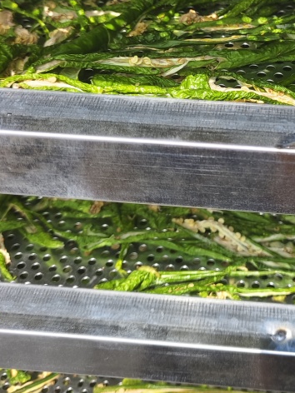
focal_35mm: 52
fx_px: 591
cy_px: 75
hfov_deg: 27.3
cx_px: 247
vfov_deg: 35.6
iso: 71
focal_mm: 5.5
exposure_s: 1/1761
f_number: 1.75
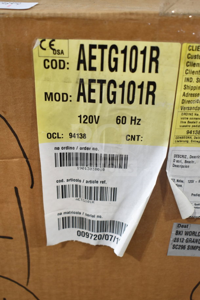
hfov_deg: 26.5
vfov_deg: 38.9
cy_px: 150
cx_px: 100
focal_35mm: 51
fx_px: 425
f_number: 4.5
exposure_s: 1/50
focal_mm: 34
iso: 500
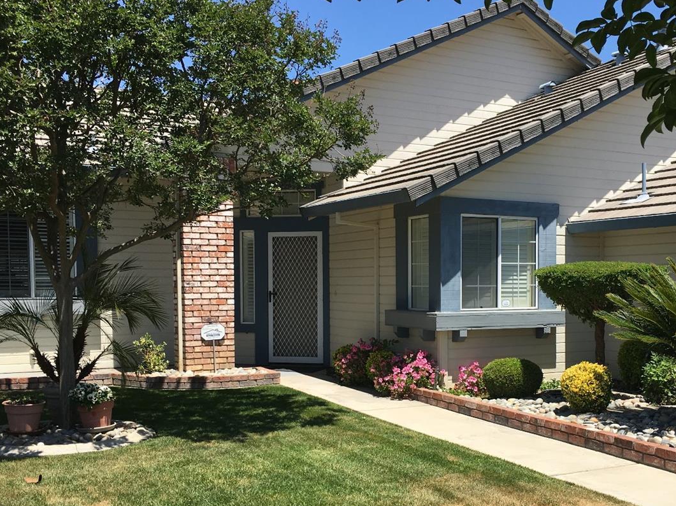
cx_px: 422
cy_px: 319
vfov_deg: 34.9
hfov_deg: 45.4
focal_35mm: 41
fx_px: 800
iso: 25
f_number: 2.2
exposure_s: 1/1374
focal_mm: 4.15
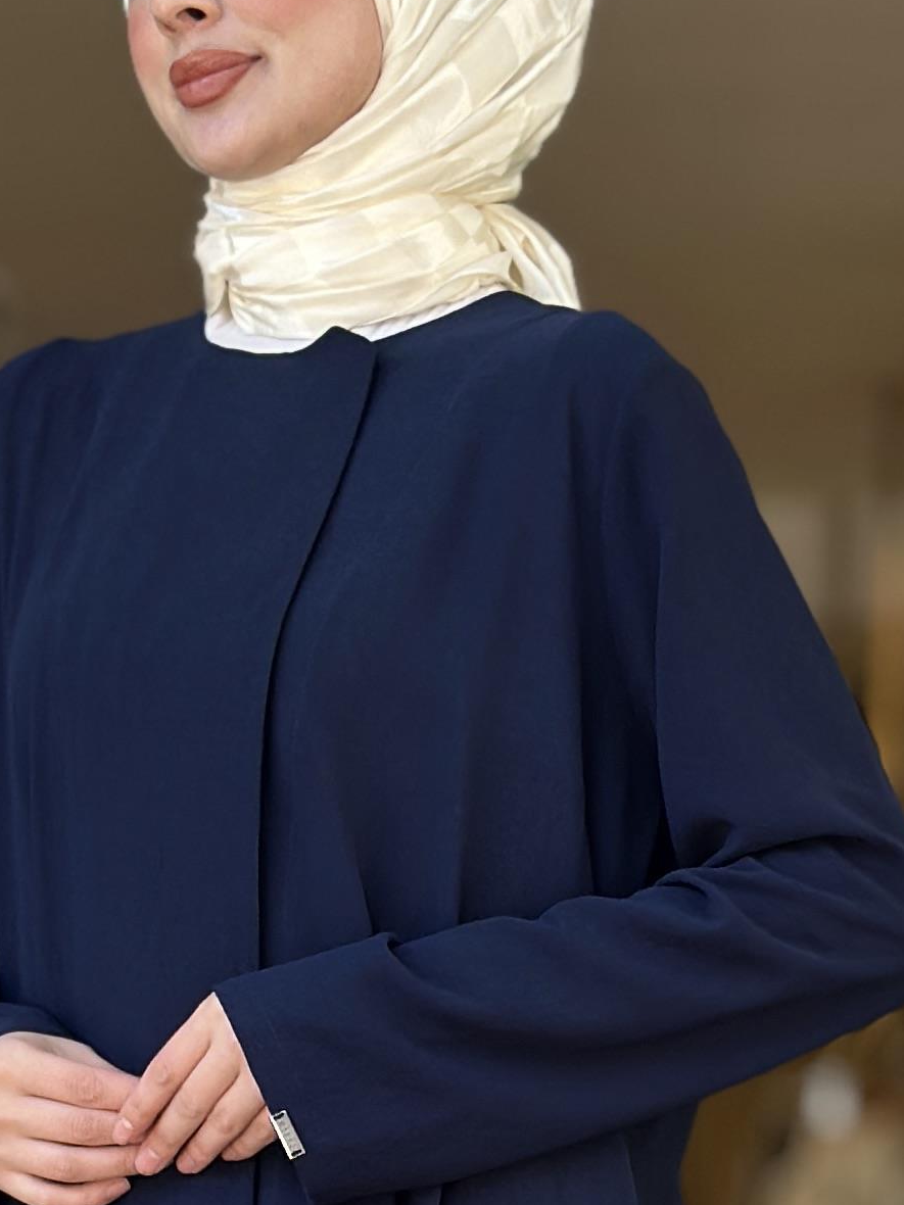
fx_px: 5710
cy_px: 1537
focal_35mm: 164
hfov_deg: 9.0
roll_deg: -0.2
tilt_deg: +2.8
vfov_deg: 11.7
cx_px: 363
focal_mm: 6.86
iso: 80
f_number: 1.78
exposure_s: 1/355
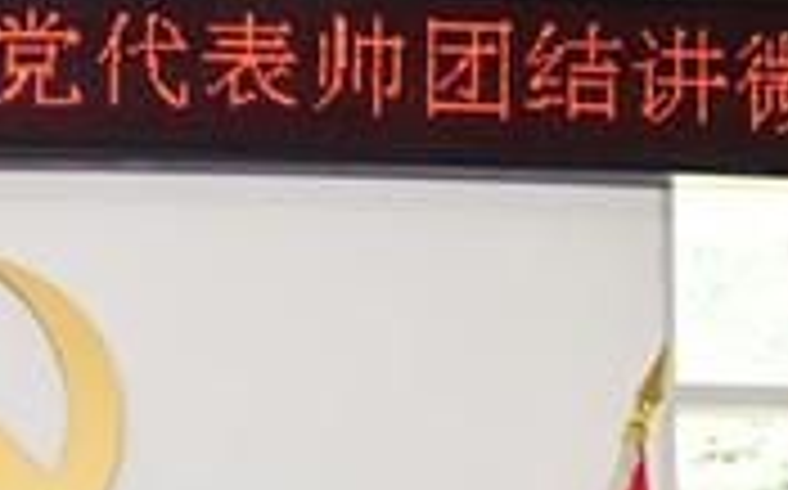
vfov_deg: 13.9
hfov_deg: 24.2
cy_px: 859
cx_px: 122
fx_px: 1802
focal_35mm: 84
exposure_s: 1/250
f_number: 4
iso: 1000
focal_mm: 24
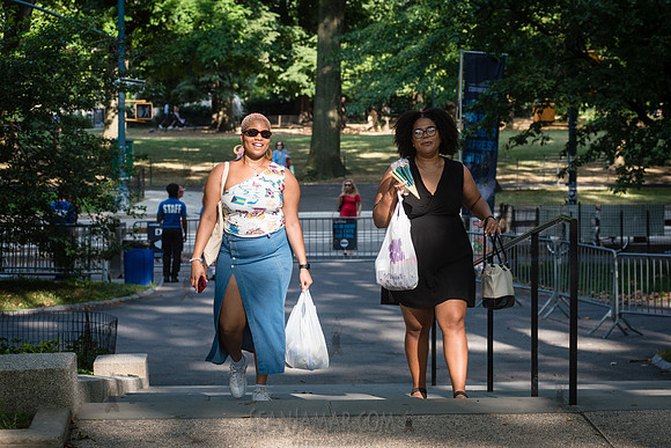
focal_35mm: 98
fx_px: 1828
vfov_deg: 14.0
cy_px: 205
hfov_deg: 20.8
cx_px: 387
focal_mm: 80
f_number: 4.5
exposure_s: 1/640
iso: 500
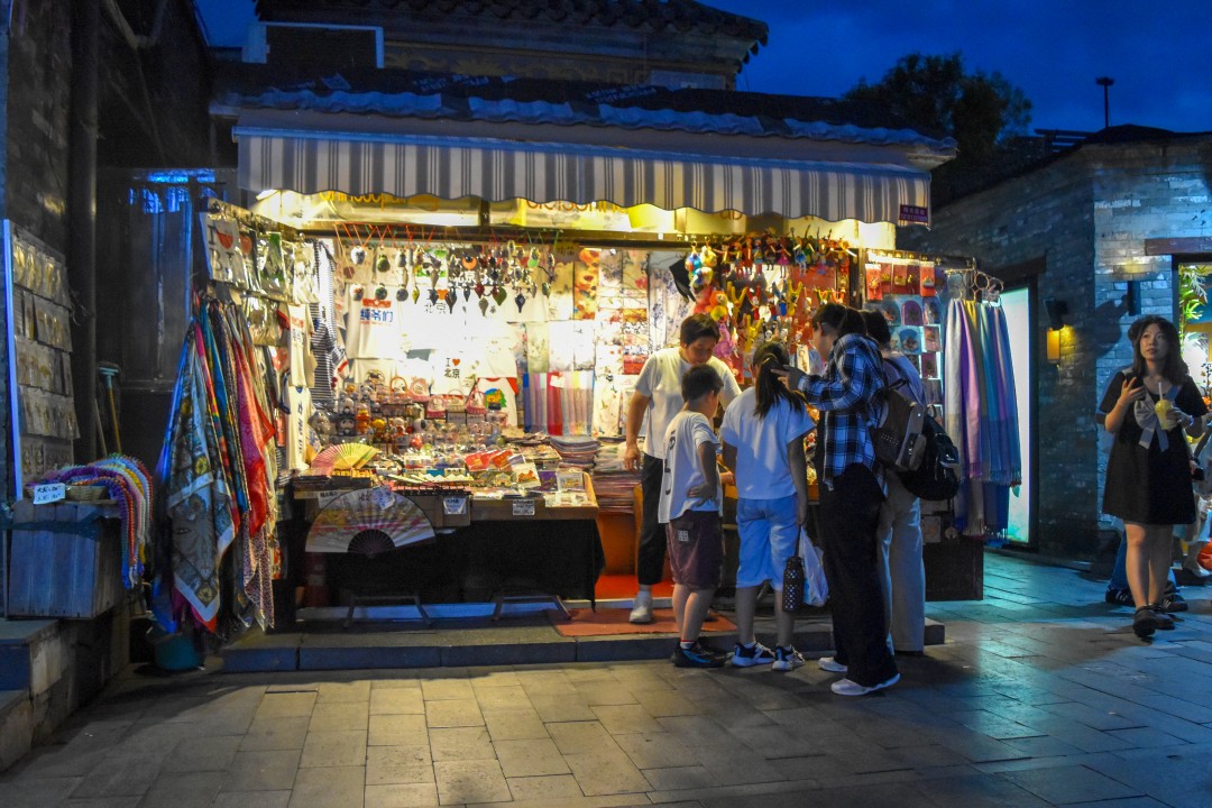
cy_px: 404
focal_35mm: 27
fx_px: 909
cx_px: 606
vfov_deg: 47.9
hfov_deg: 67.4
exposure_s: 1/350
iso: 3200
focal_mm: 18
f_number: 3.5
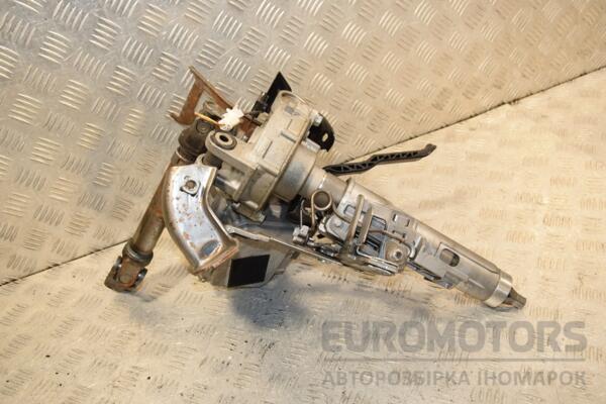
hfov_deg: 51.3
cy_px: 202
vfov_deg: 35.5
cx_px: 303
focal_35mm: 38
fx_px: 631
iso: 800
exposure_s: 1/200
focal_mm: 25
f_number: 7.1
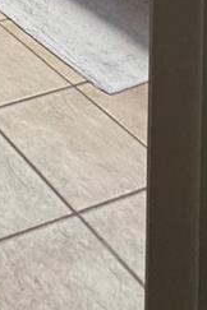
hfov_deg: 13.9
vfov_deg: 18.1
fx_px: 621
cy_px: -323
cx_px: -279
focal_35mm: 72
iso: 250
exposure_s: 1/120
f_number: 2.2
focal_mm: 2.22
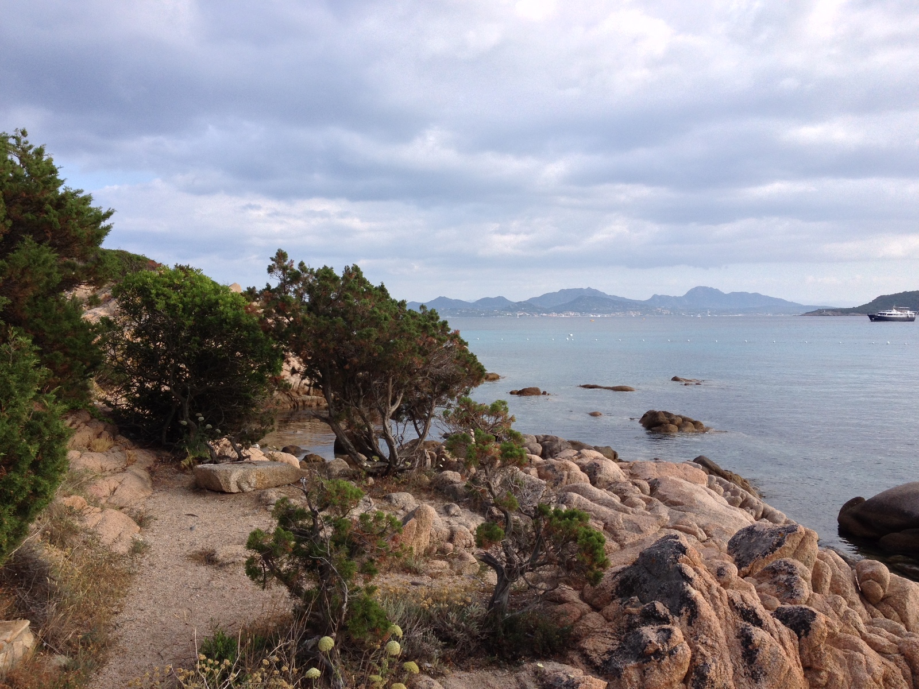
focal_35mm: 35
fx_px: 929
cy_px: 344
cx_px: 460
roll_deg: +0.5
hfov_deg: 52.6
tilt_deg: -4.7
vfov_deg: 40.7
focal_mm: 4.28
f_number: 2.4
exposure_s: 1/767
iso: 50
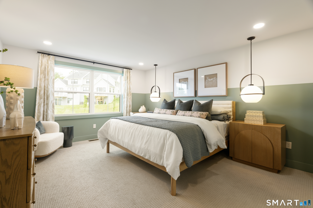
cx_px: 156
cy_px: 104
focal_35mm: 16
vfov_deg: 73.7
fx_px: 139
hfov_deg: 96.7
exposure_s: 1/2.5
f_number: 8
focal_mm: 16
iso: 250
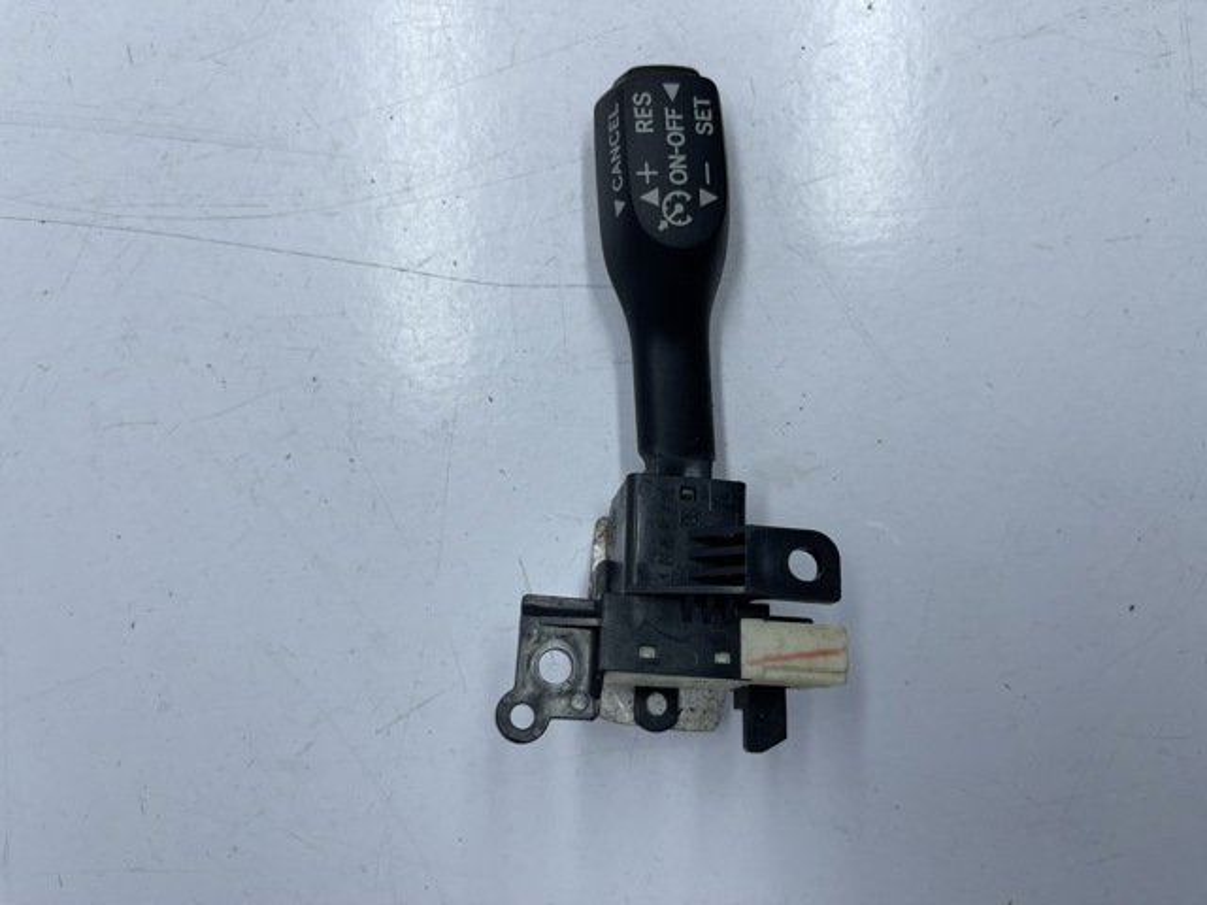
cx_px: 604
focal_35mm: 25
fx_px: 872
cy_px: 452
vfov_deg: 54.9
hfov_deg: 69.4
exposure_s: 1/581
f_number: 1.6
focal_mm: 5.1
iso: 32
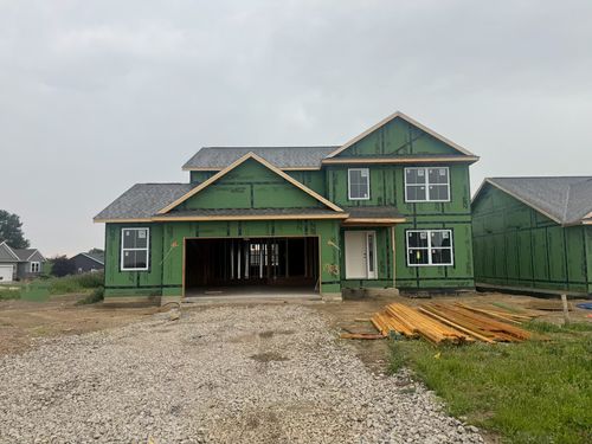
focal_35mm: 24
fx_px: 410
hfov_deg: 71.6
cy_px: 222
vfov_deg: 56.8
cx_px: 296
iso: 80
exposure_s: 1/121
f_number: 1.78
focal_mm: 6.76
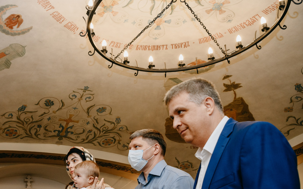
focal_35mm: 38
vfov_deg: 32.7
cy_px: 151
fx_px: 314
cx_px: 91
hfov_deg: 50.2
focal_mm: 24
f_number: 3.5
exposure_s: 1/160
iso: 500
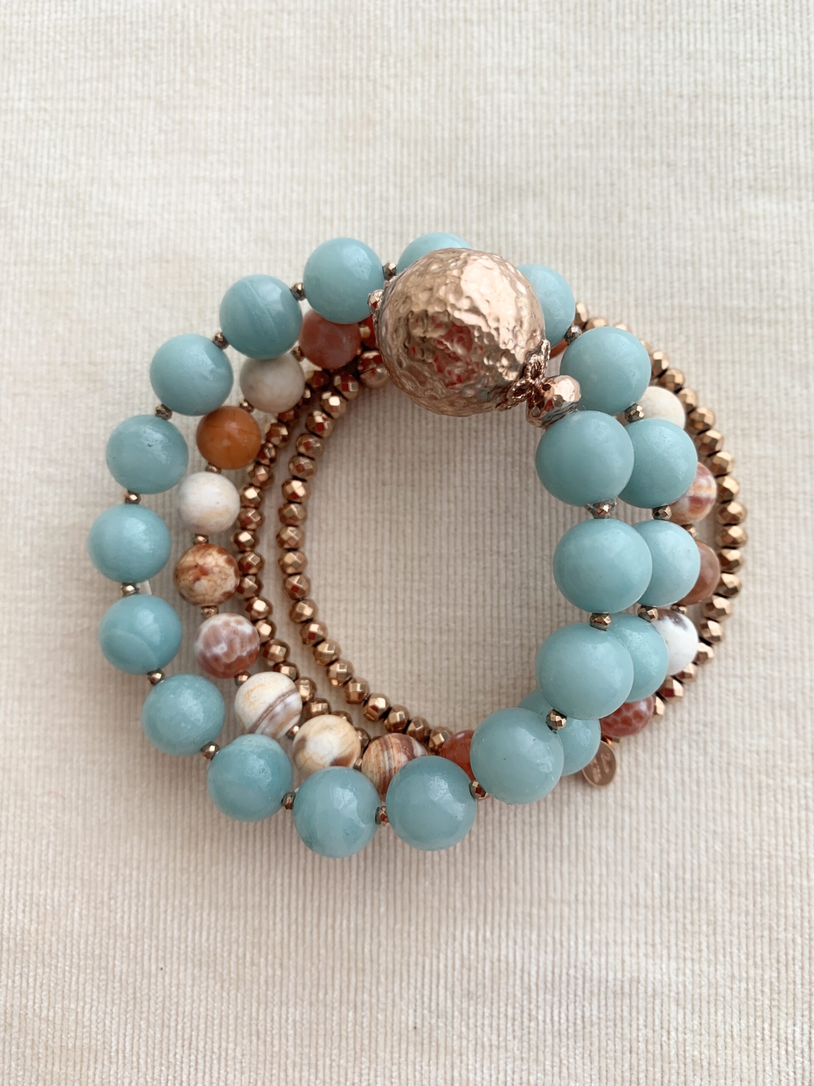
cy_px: 543
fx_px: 815
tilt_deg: -82.5
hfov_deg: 53.1
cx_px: 407
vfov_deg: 67.3
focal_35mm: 26
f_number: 1.8
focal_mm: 4.25
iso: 40
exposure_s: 1/121
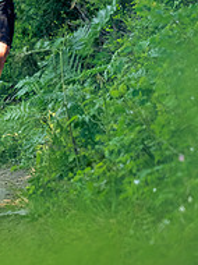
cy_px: 89
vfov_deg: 8.4
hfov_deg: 6.2
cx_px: 20
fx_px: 1812
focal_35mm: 237
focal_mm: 50
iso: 2500
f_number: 2.8
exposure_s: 1/1000
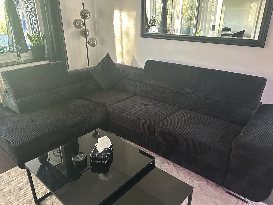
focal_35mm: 26
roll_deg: -0.3
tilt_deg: -23.6
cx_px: 136
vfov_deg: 53.1
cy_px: 102
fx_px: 205
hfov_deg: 67.3
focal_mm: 5.7
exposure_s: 1/52
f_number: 1.5
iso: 500
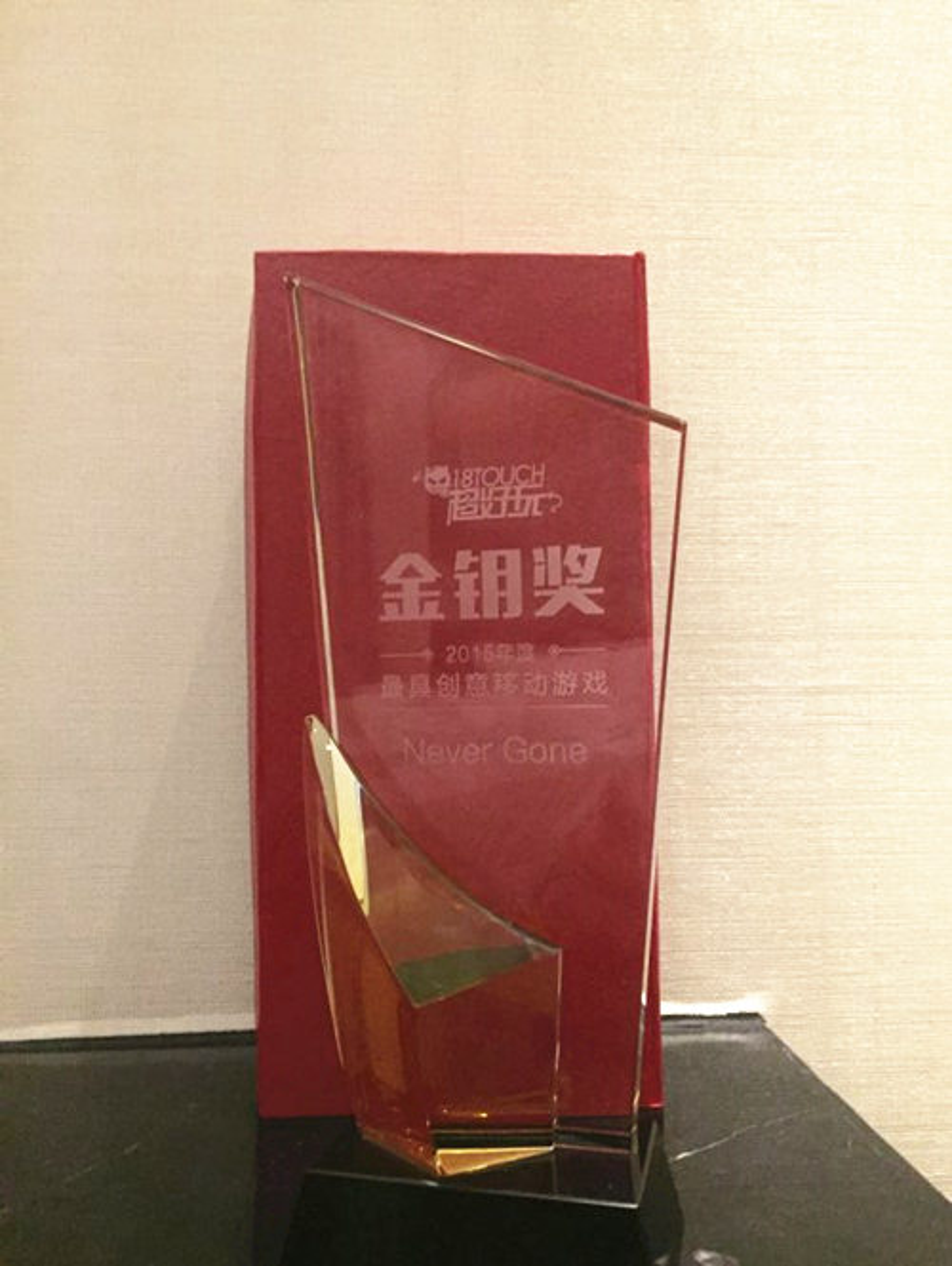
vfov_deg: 61.6
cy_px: 633
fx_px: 1062
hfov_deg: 48.3
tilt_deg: +2.5
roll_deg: +0.3
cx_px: 476
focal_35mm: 29
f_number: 2.2
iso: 800
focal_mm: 4.15
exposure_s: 1/17
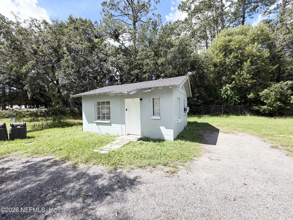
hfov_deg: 102.1
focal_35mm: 14
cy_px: 110
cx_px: 146
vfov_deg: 85.7
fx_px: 119
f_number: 2.2
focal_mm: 2.22
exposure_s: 1/770
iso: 32
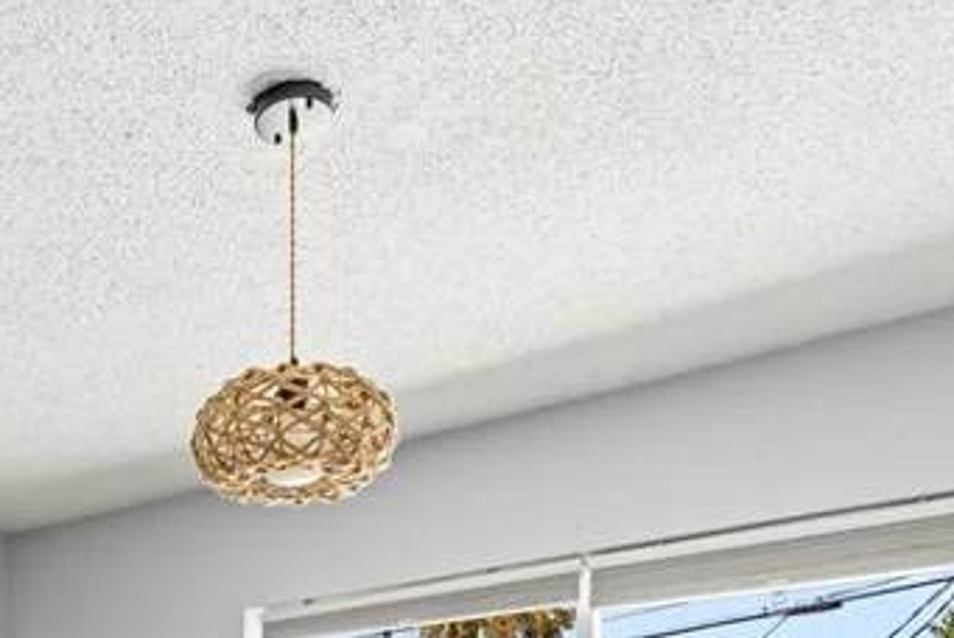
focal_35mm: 48
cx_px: 17
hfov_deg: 37.1
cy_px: 880
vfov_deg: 23.9
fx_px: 1273
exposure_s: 1/6
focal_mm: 16
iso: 200
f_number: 5.6
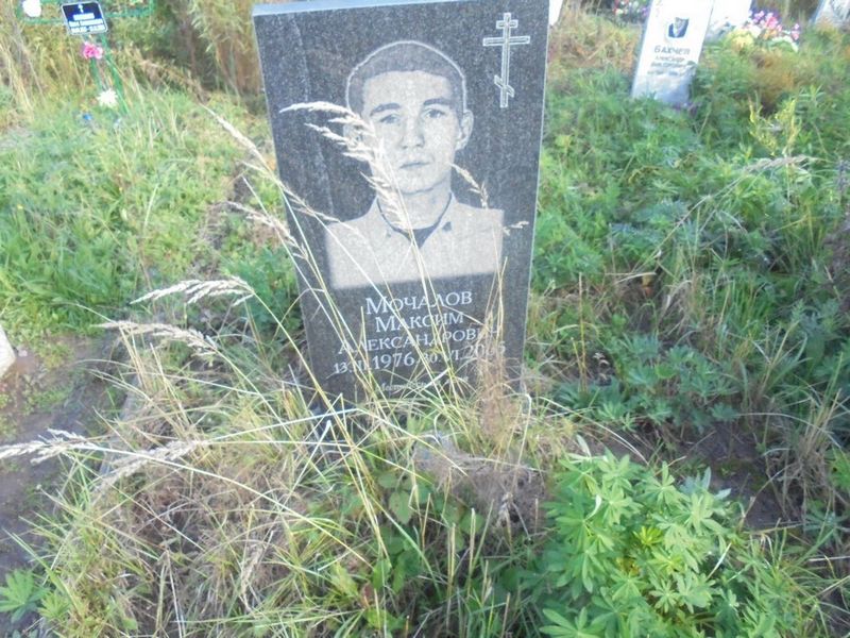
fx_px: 638
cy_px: 319
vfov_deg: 53.1
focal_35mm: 26
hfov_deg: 67.3
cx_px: 425
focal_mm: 4.6
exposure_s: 1/250
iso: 400
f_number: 3.5
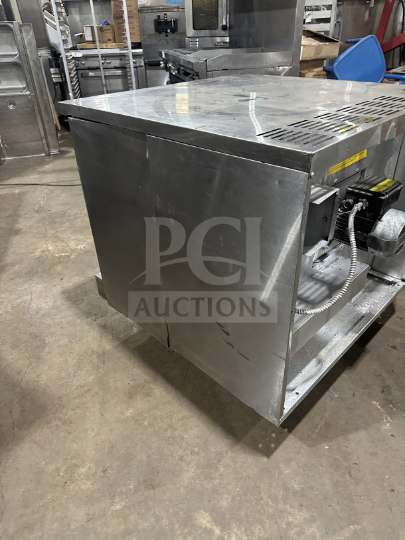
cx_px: 202
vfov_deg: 71.6
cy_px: 270
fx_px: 374
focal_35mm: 24
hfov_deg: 56.8
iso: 320
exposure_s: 1/60
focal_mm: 6.86
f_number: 1.78
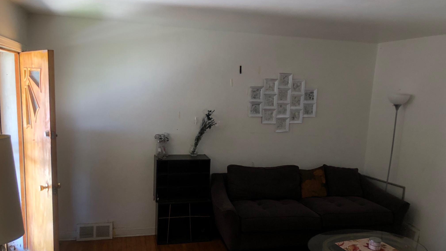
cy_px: 146
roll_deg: -2.3
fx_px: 367
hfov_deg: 62.6
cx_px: 223
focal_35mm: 31
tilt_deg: -10.3
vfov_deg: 37.7
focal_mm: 3.99
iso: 125
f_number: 1.8
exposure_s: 1/120
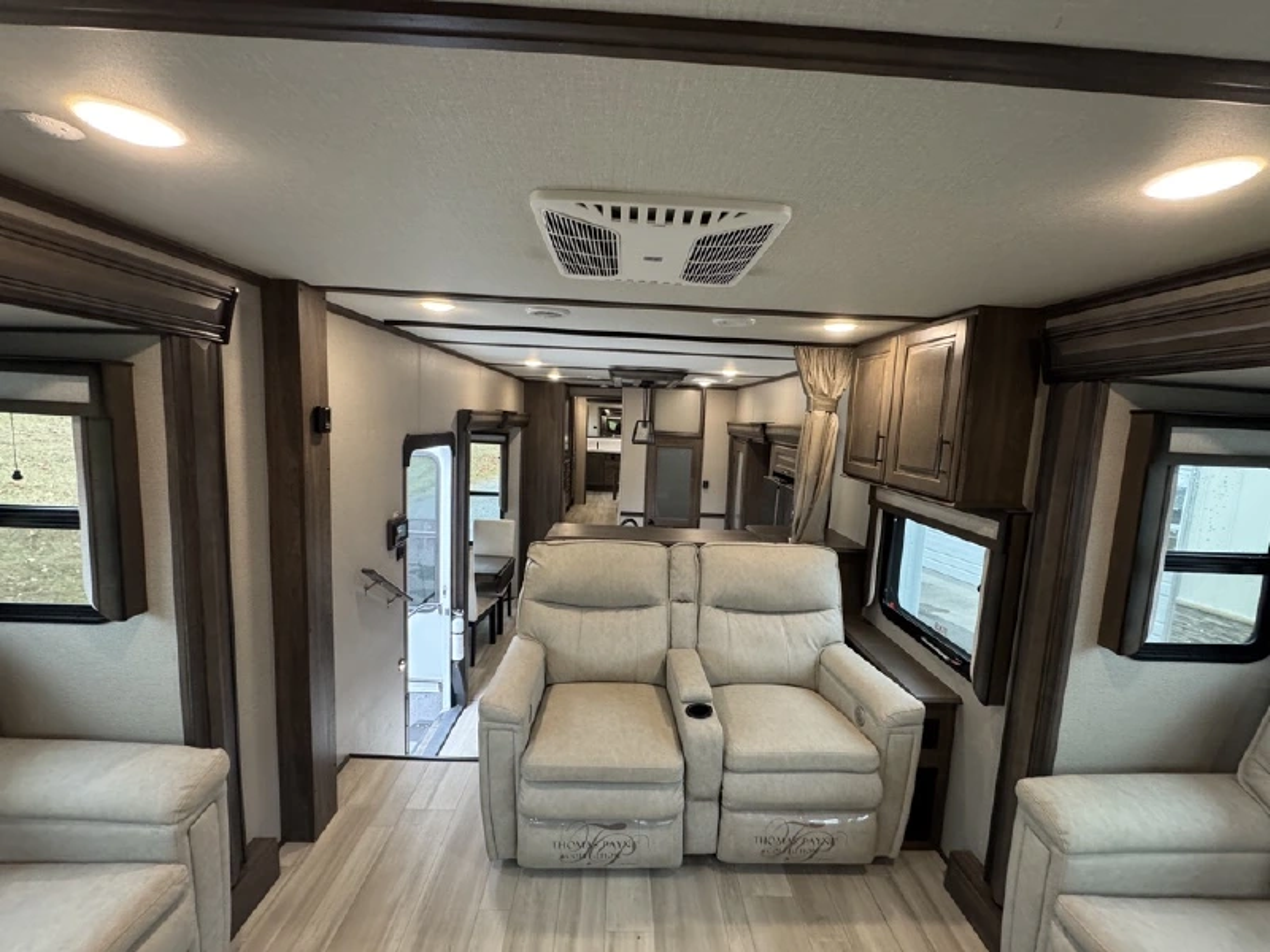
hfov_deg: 102.1
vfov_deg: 85.7
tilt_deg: -6.5
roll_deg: -2.9
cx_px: 635
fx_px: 514
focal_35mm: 14
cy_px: 476
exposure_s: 1/80
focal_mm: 2.22
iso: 320
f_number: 2.2
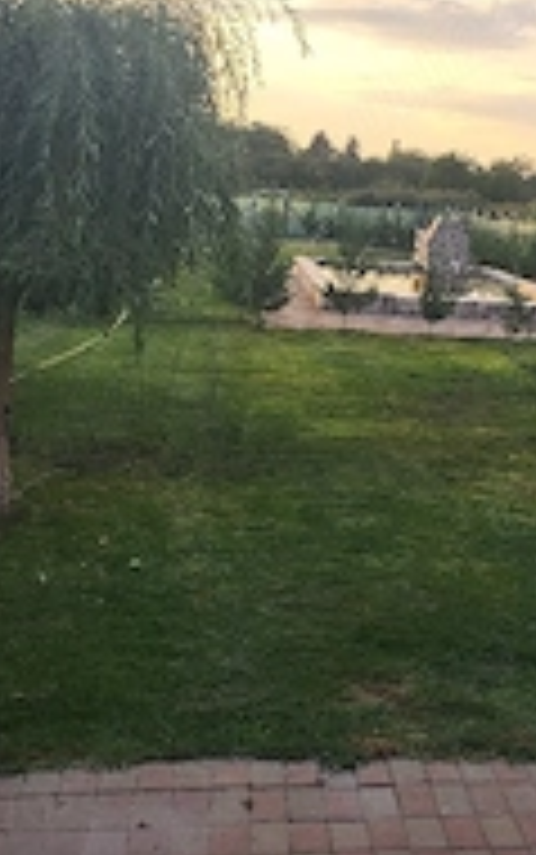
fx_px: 1354
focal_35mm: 58
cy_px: 112
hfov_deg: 21.6
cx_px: 545
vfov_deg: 33.5
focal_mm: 5.4
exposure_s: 1/1111
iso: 40
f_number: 1.8
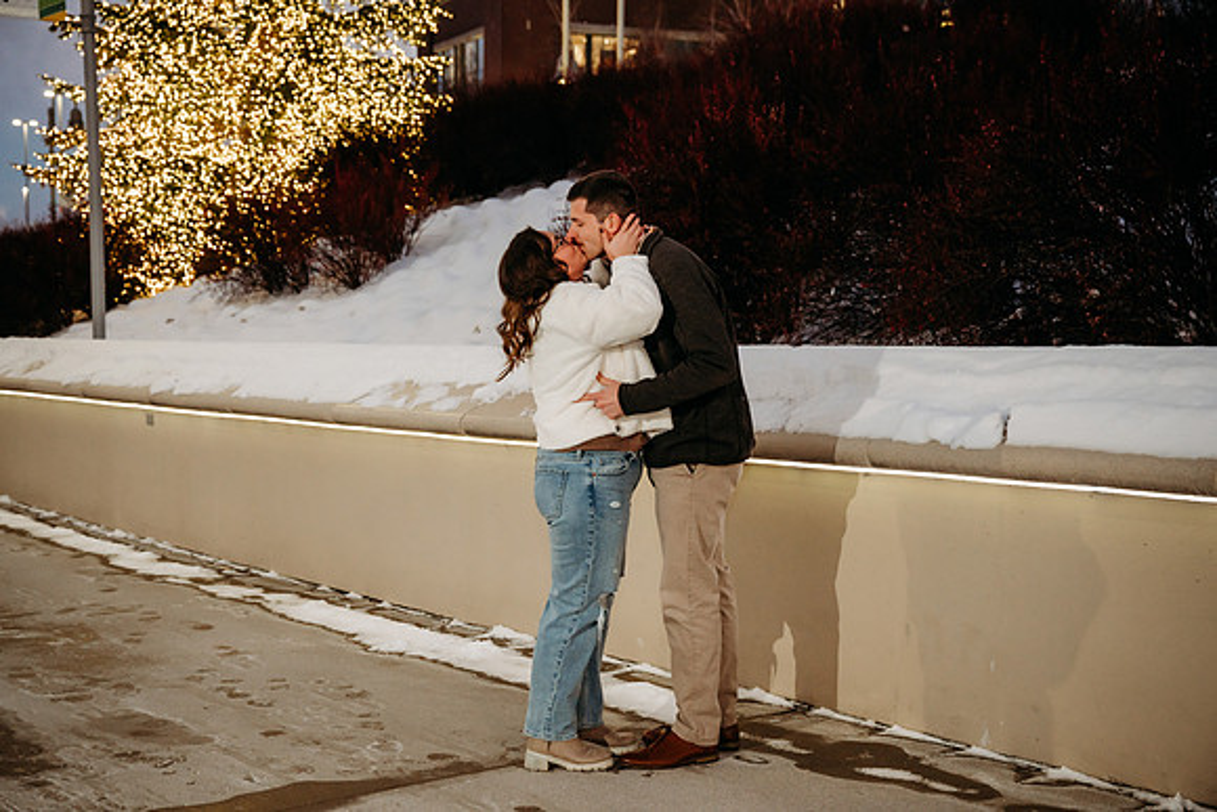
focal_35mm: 52
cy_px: 406
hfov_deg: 38.2
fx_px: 1758
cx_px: 608
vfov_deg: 26.0
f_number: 4.5
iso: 1000
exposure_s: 1/200
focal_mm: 52
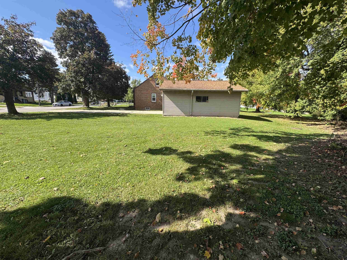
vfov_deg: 85.7
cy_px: 130
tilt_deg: -9.2
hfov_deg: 102.1
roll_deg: -0.8
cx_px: 174
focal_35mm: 14
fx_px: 140
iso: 40
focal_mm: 2.22
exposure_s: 1/899
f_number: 2.2
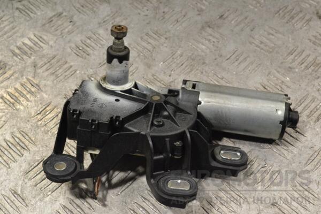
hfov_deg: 35.1
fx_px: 508
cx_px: 160
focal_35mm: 57
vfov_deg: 23.8
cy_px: 107
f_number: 9
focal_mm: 38
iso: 3200
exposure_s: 1/320
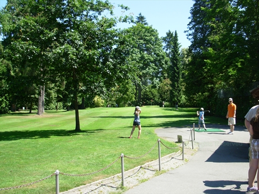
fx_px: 284
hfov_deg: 49.0
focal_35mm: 38
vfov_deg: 37.7
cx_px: 130
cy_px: 97
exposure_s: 1/406
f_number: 2.9
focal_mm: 6.3
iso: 50
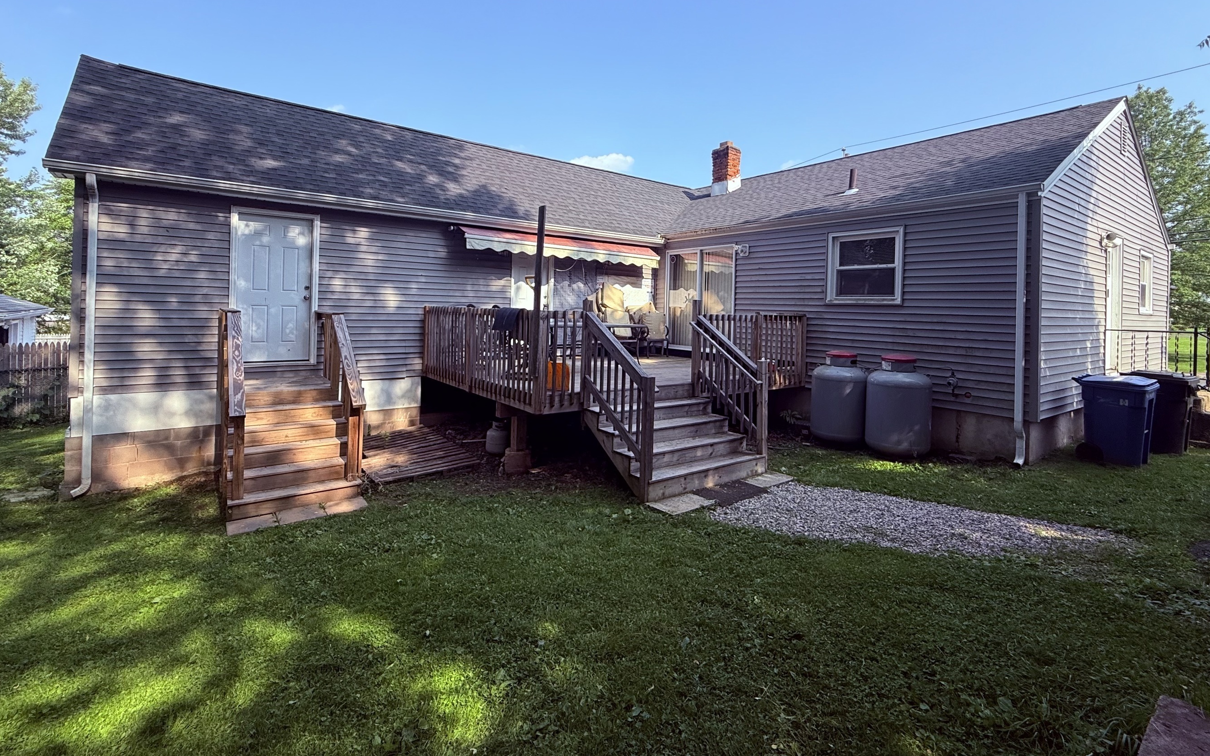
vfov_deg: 67.4
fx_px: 561
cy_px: 306
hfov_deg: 94.4
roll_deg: -2.6
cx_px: 608
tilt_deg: -0.9
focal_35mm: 17
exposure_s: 1/619
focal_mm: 2.22
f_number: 2.2
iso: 50
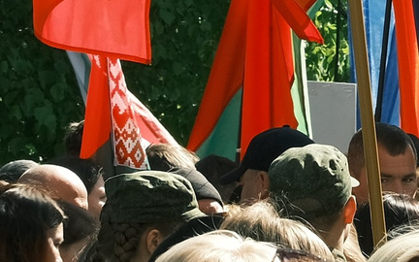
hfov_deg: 3.3
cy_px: -458
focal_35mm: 634
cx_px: 439
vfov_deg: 2.1
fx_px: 7240
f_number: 9
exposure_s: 1/200
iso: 250
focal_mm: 70
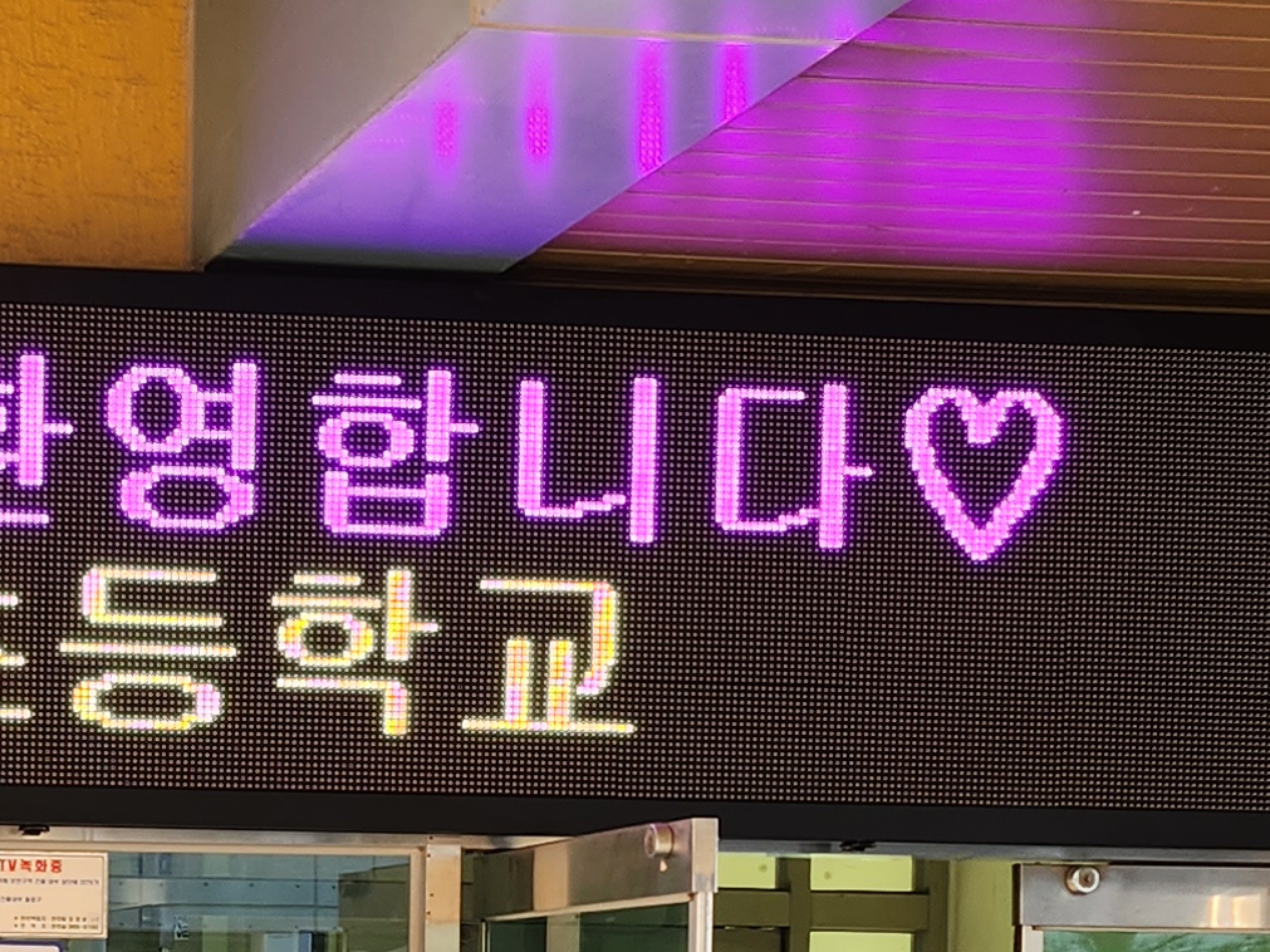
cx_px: -109
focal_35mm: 95
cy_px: 1017
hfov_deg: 19.8
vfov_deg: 15.2
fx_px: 3485
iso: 50
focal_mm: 5
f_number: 1.8
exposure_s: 1/120
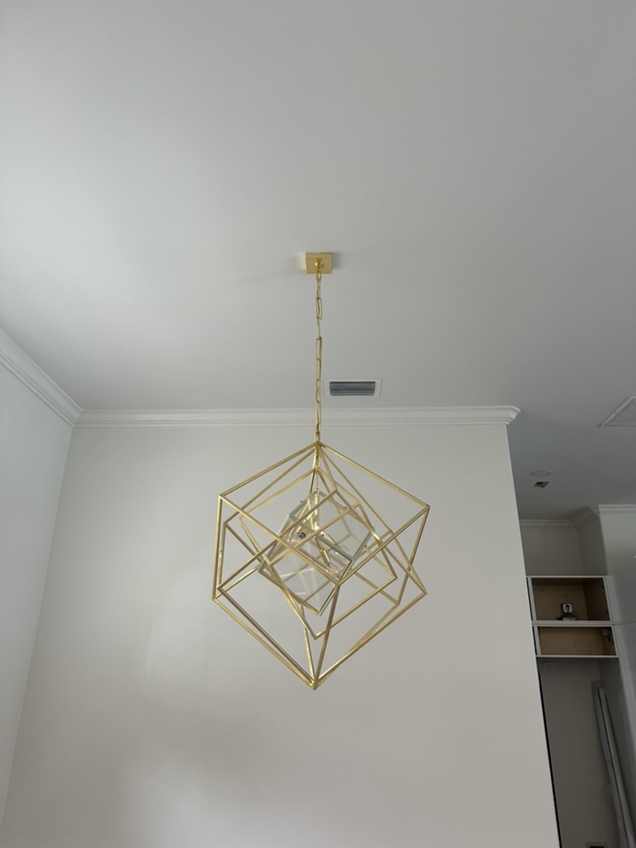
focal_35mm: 24
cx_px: 318
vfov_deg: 71.6
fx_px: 588
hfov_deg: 56.8
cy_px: 424
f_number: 1.78
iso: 160
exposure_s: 1/120
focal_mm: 6.86
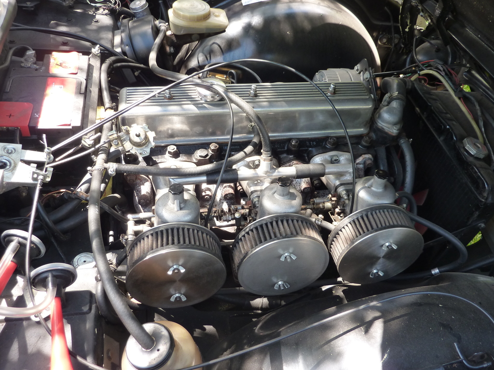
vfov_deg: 48.2
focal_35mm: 29
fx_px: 414
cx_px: 247
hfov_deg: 61.7
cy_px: 185
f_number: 3.4
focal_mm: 4.7
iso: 125
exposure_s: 1/50
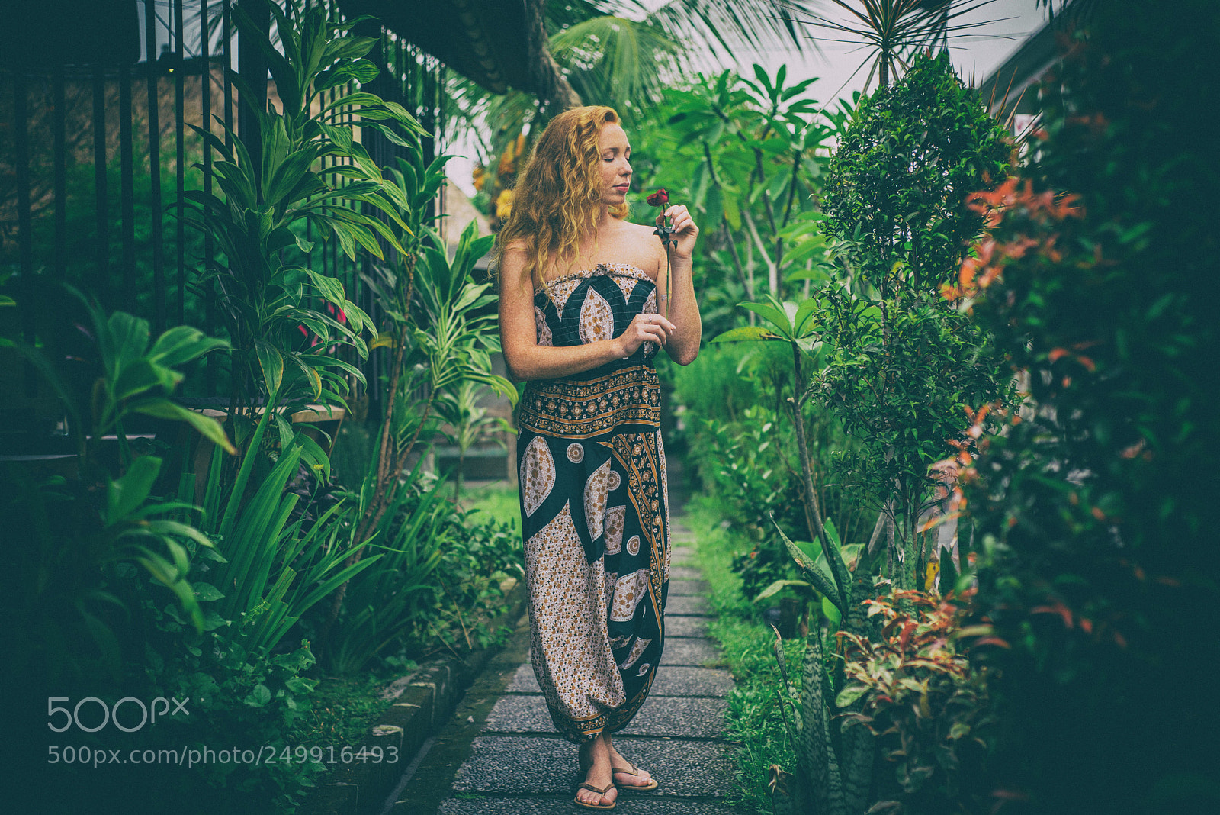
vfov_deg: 27.0
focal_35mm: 50
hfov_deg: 39.6
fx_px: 1695
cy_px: 408
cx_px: 610
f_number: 2.5
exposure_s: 1/400
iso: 80
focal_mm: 50
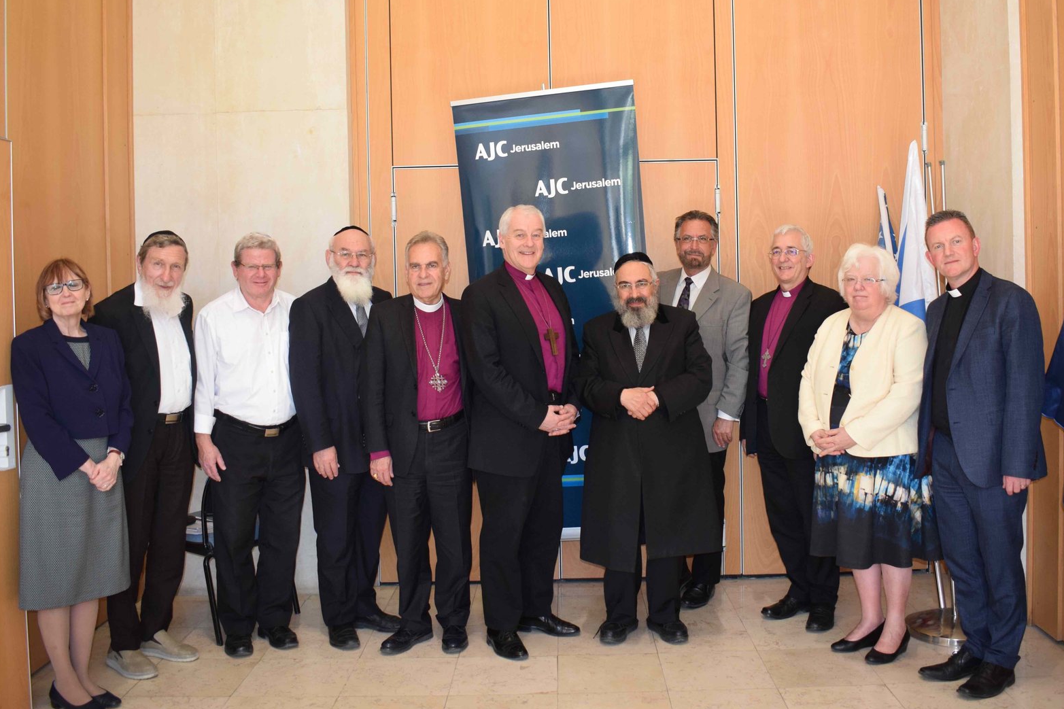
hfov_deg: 53.1
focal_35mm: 36
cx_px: 564
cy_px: 309
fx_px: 1064
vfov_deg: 36.8
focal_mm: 20
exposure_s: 1/80
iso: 800
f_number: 4.5
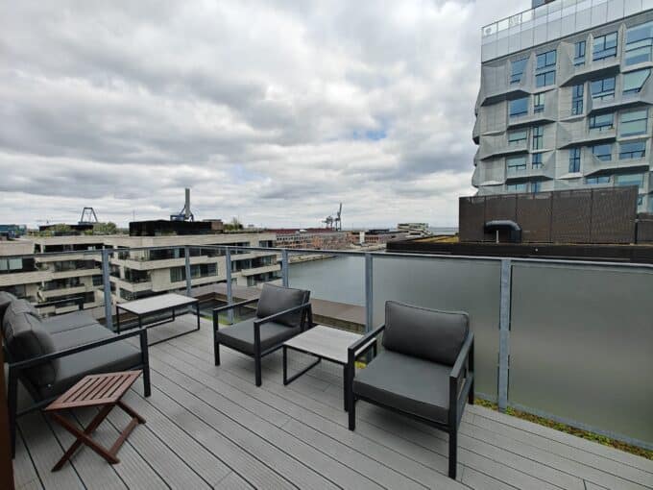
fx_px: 264
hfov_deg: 102.1
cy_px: 245
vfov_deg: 85.7
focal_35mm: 14
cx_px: 326
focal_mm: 2.59
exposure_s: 1/1112
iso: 64
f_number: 2.2
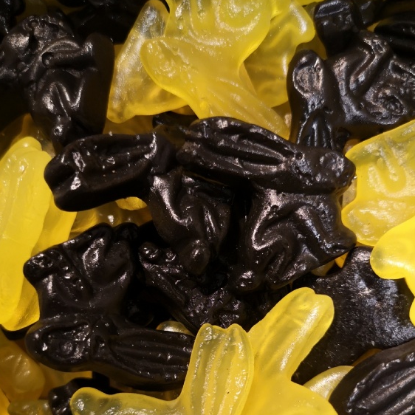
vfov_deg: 47.7
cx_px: 214
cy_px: 275
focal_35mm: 34
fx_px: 461
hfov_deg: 48.4
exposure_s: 1/100
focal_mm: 3.95
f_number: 1.8
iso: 640
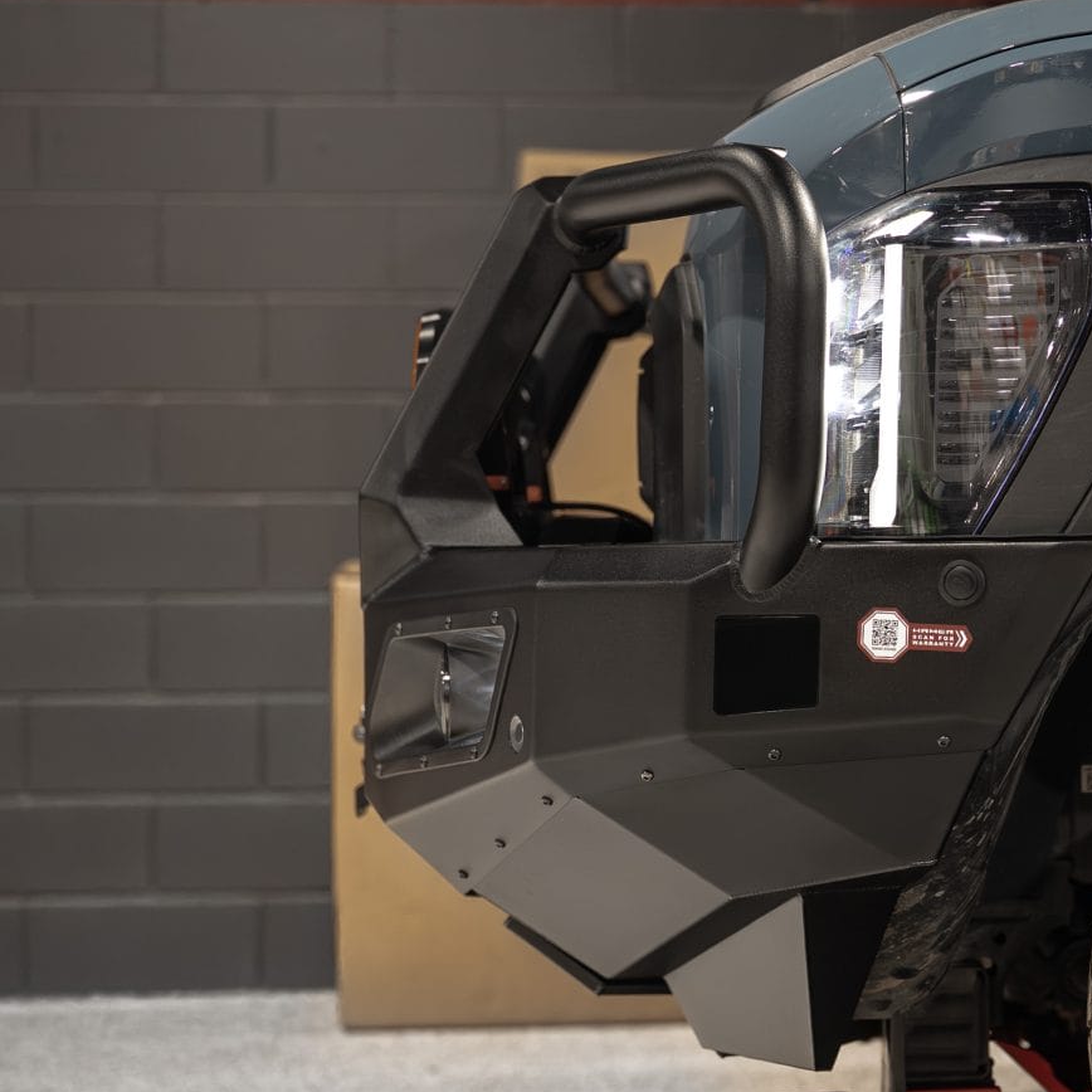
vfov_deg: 18.5
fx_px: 3355
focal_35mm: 94
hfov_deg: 18.2
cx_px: 966
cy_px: 572
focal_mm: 50
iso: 1250
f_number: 2.2
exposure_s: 1/160
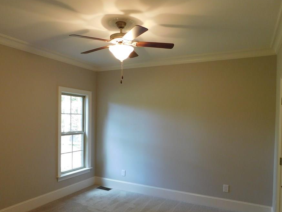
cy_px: 123
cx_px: 139
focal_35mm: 27
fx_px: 220
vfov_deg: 51.2
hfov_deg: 65.3
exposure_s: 1/30
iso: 200
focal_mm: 4
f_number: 3
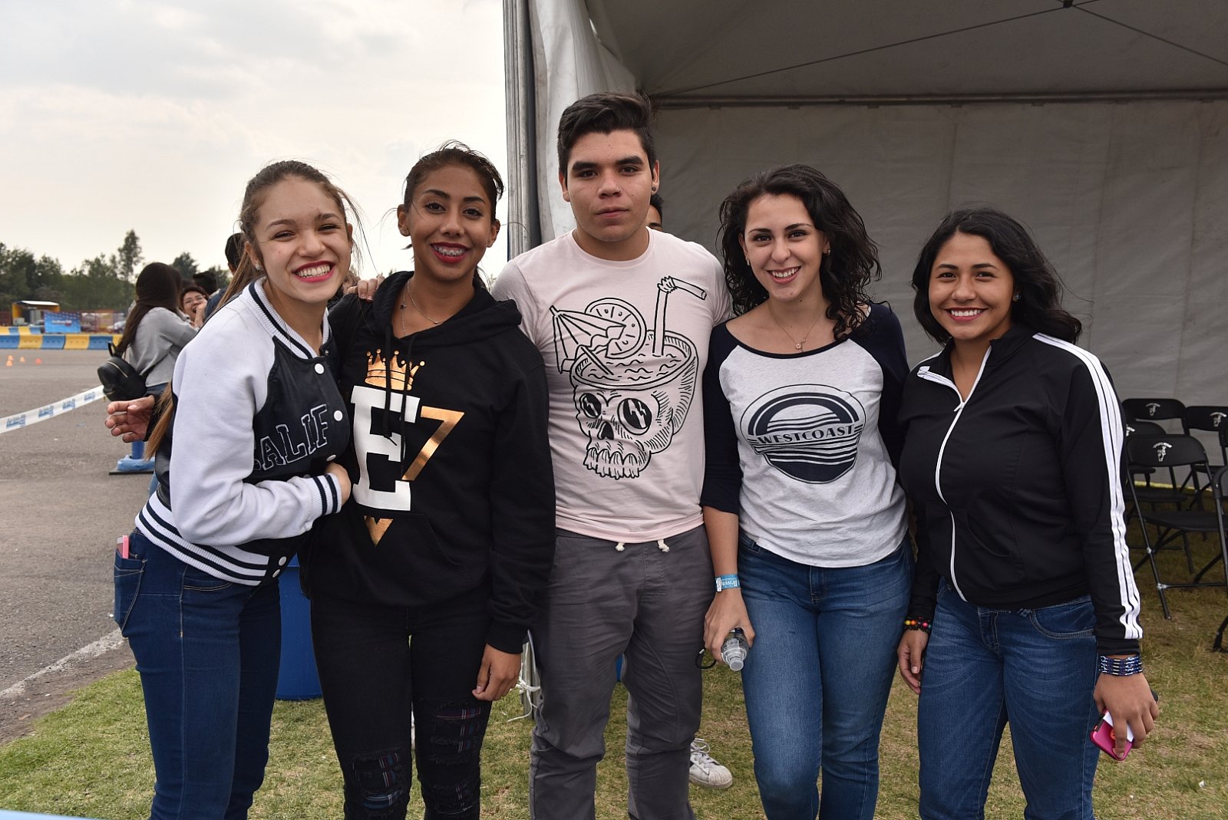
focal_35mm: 31
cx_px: 614
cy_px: 410
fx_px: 1058
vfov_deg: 42.4
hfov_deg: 60.3
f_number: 5.6
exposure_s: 1/1000
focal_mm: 31
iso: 320
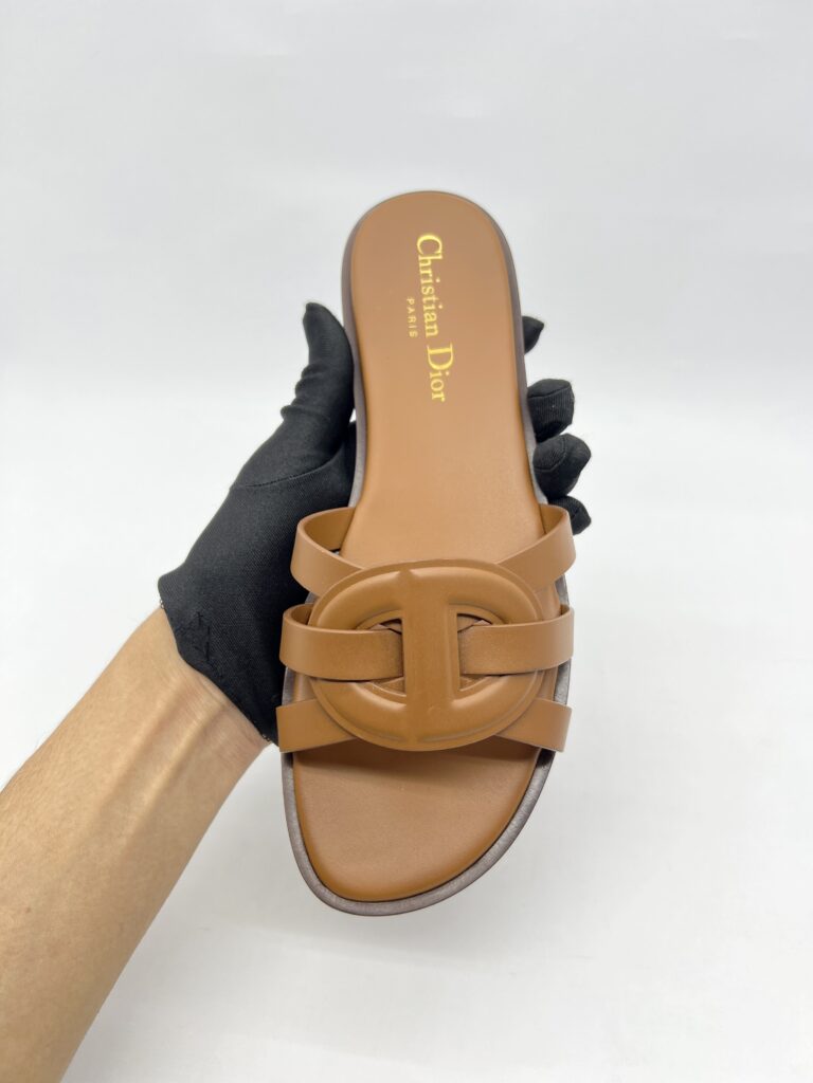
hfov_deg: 53.1
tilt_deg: -37.3
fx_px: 814
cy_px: 542
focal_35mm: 26
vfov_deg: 67.3
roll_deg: +1.0
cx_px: 406
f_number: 1.5
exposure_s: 1/111
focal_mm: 5.7
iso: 32
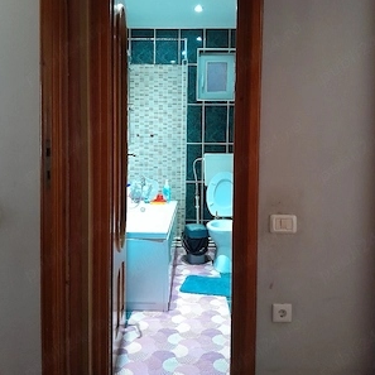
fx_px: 380
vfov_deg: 52.4
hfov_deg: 52.5
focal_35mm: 31
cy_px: 167
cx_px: 188
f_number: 1.8
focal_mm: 3.98
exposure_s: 1/20
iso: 800
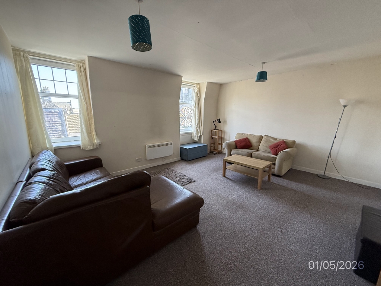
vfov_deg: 85.7
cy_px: 143
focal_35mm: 14
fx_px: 154
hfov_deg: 102.1
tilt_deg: -10.3
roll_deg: -0.1
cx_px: 190
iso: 250
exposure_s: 1/99
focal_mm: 2.22
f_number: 2.2
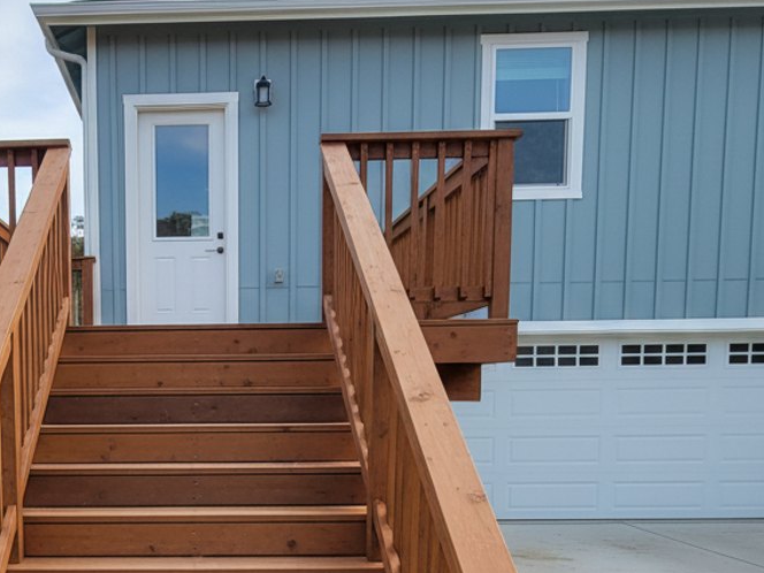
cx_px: 185
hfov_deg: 39.3
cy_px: 505
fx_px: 1037
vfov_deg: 29.7
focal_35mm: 47
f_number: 1.6
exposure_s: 1/435
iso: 503
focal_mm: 5.7
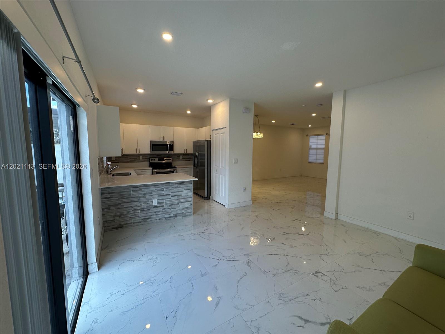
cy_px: 167
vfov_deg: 85.7
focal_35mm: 14
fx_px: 180
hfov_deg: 102.1
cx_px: 222
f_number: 2.2
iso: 80
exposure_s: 1/120
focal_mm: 2.22
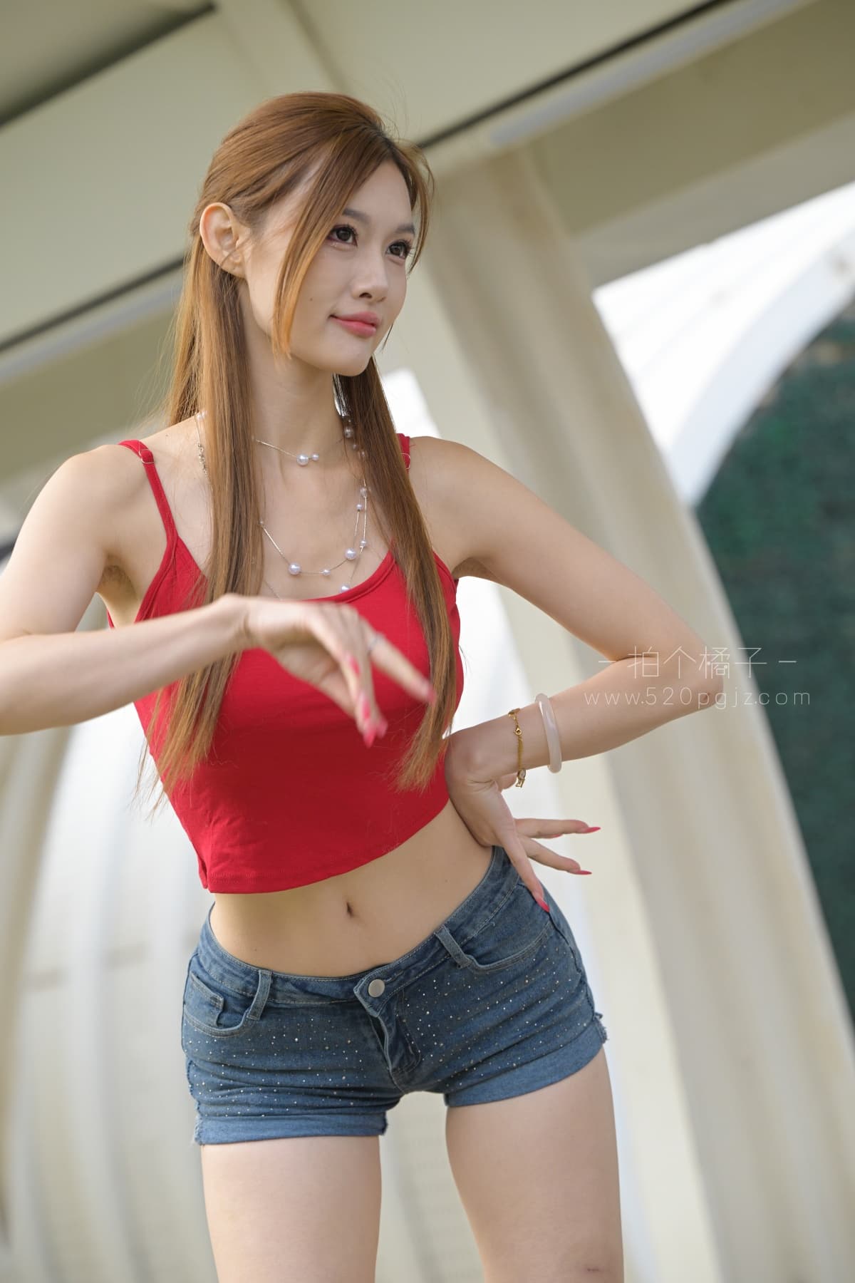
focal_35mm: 125
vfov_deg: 16.4
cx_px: 428
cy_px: 642
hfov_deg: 11.0
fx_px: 4453
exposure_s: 1/320
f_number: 4.5
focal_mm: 125
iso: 500
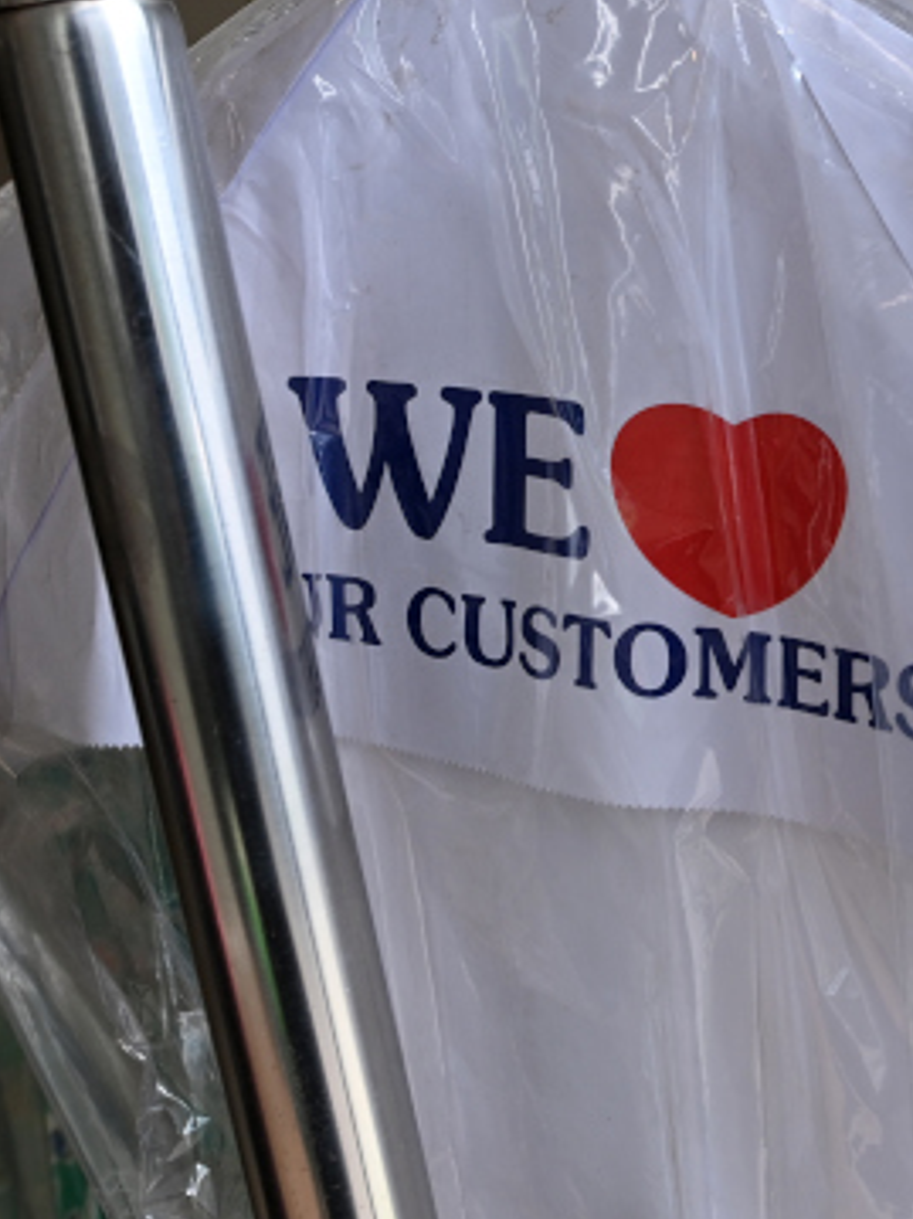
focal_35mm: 75
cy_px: 358
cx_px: 1076
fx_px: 2639
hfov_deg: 18.6
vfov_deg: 25.8
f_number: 8
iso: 50
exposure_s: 1/40
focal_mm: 35
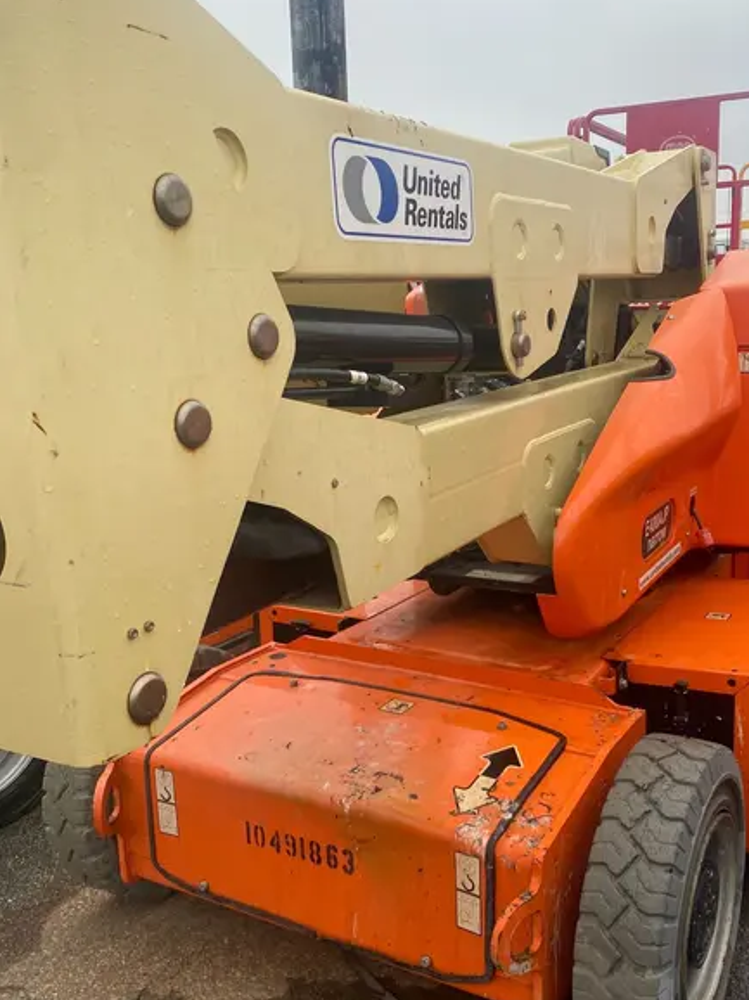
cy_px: 506
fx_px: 953
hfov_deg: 42.6
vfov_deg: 55.4
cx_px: 474
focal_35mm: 33
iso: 32
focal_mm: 4.25
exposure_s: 1/373
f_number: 1.8
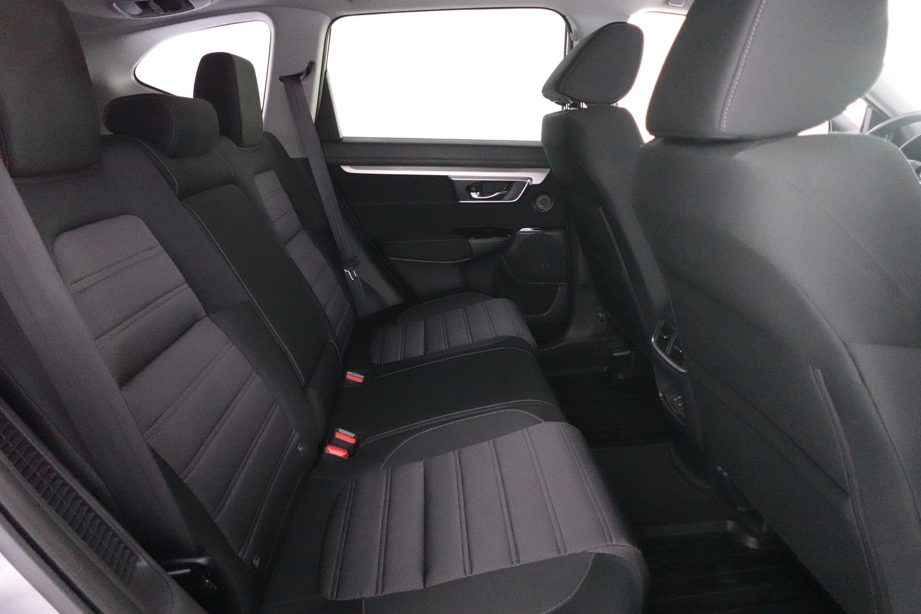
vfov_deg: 61.9
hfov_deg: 84.0
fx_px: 512
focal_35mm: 20
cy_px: 307
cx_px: 460
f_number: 2
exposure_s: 1/80
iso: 6400
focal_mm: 7.6
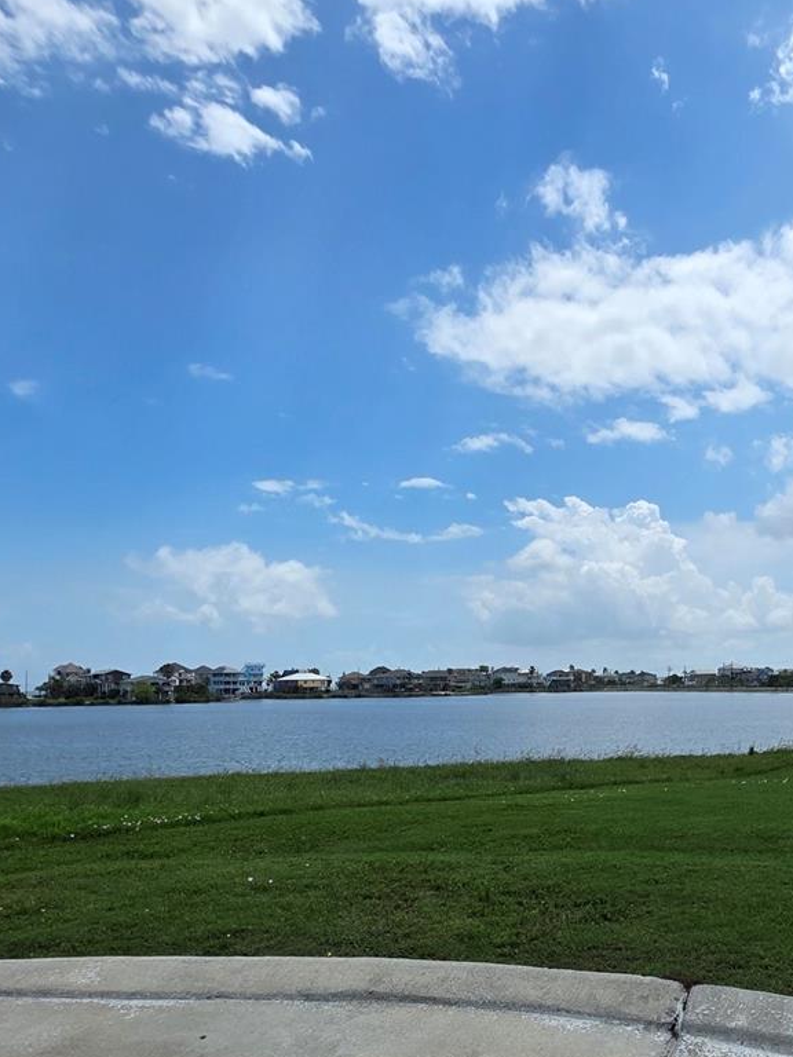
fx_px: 794
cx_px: 604
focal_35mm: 26
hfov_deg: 50.6
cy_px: 648
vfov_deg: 66.5
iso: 40
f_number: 1.9
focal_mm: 2.2
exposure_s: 1/3309
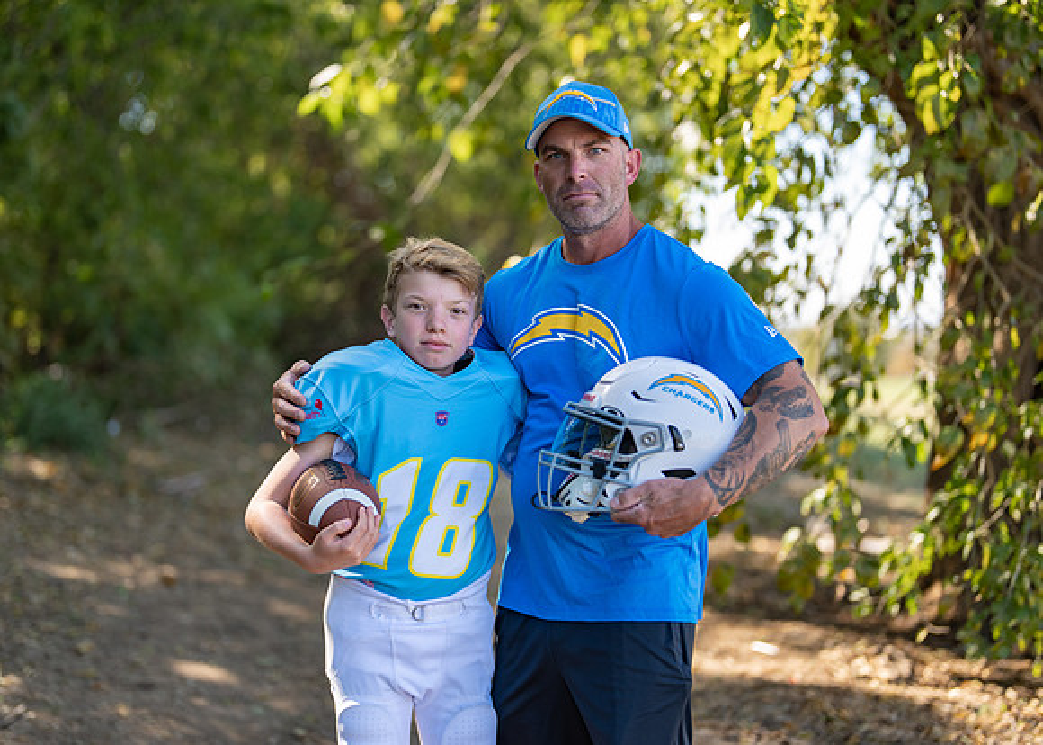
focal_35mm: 56
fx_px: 1649
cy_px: 363
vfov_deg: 25.4
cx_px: 505
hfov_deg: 35.1
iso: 100
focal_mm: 50
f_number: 1.2
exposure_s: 1/1600
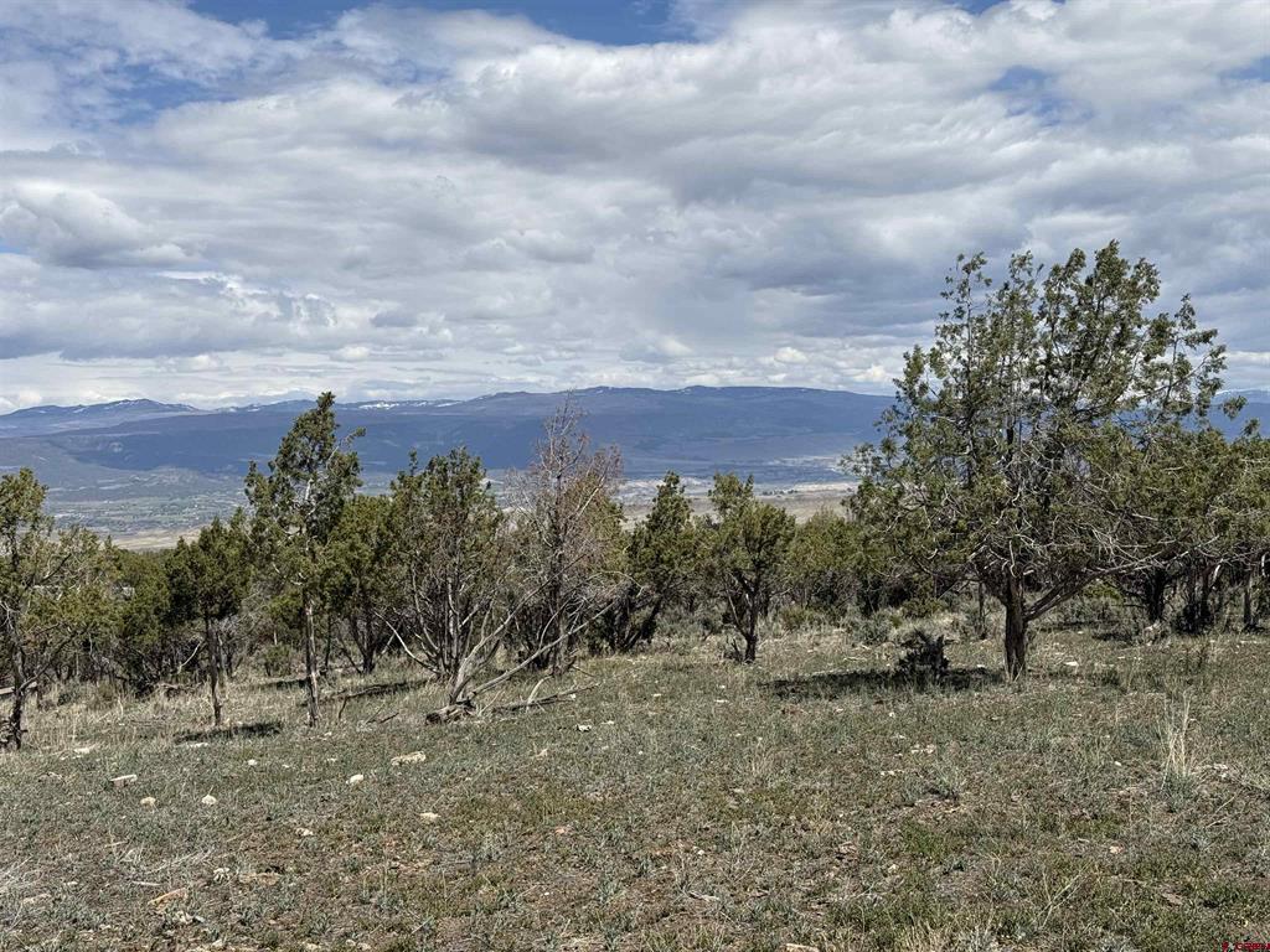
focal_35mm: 48
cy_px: 476
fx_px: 1761
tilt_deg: -1.2
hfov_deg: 39.7
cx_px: 635
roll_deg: +0.6
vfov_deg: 30.3
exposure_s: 1/8772
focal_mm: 6.76
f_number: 1.78
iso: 80
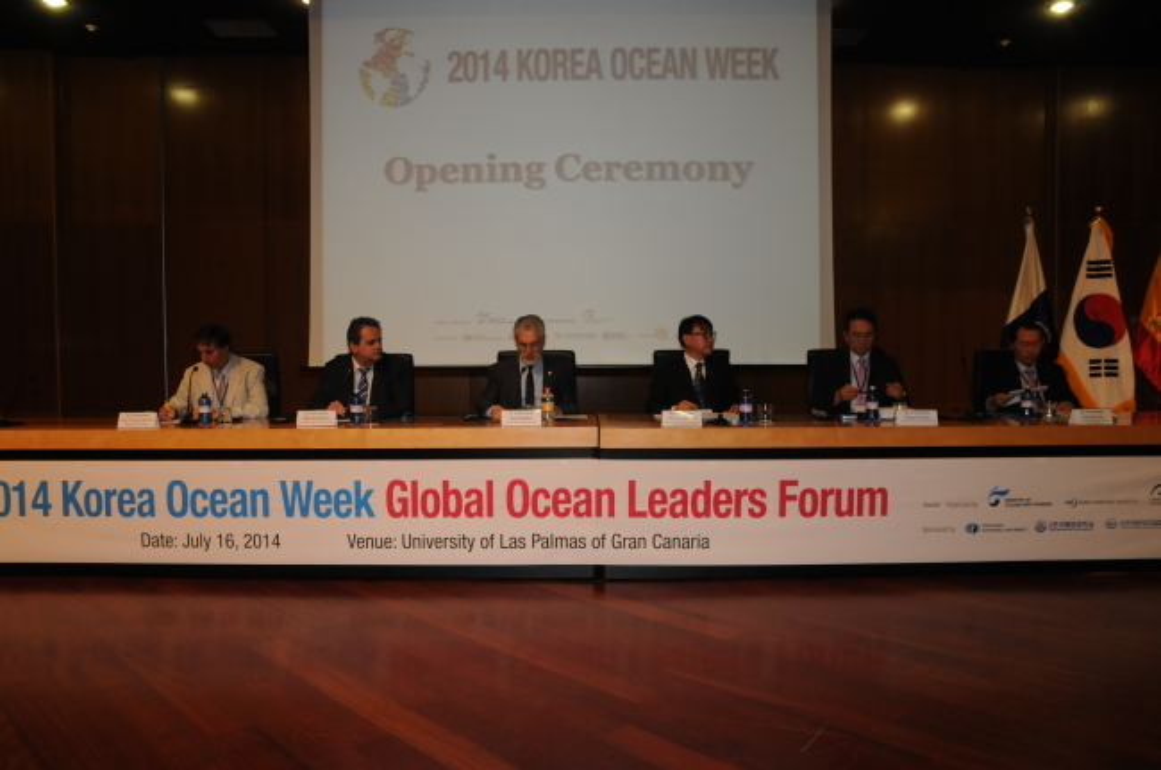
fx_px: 821
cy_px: 385
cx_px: 580
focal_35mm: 26
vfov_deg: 50.2
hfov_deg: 70.5
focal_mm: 17
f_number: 7.1
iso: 800
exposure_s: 1/60
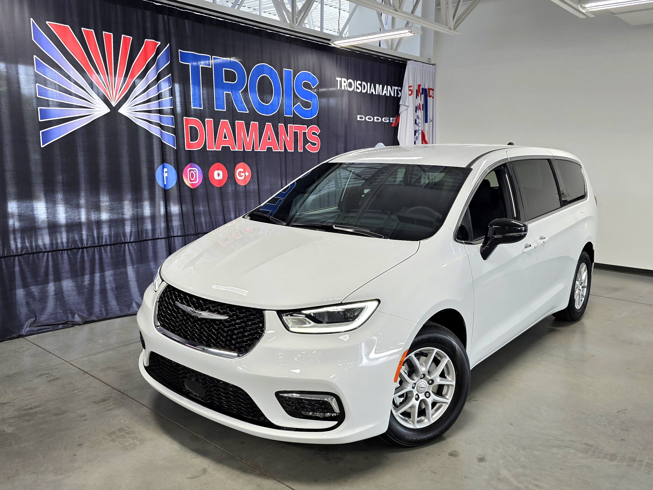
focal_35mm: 23
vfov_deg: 58.9
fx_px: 434
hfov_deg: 73.9
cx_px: 326
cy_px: 245
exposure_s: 1/120
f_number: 1.7
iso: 80
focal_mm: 6.3
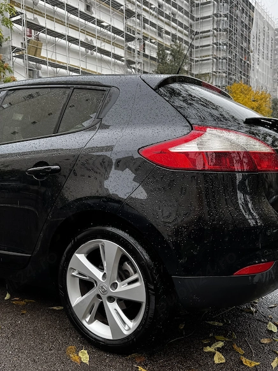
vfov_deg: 55.2
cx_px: 150
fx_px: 354
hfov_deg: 42.9
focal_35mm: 33
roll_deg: +0.2
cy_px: 206
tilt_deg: -7.6
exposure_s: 1/387
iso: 80
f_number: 1.78
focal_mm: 6.76
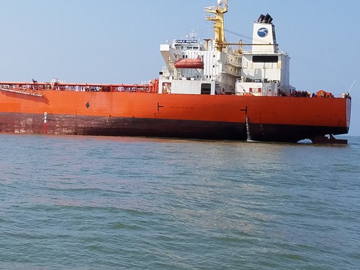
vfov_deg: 27.3
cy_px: 81
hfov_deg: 33.1
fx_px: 551
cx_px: -2
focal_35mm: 53
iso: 50
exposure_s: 1/2976
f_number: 1.7
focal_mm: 4.2
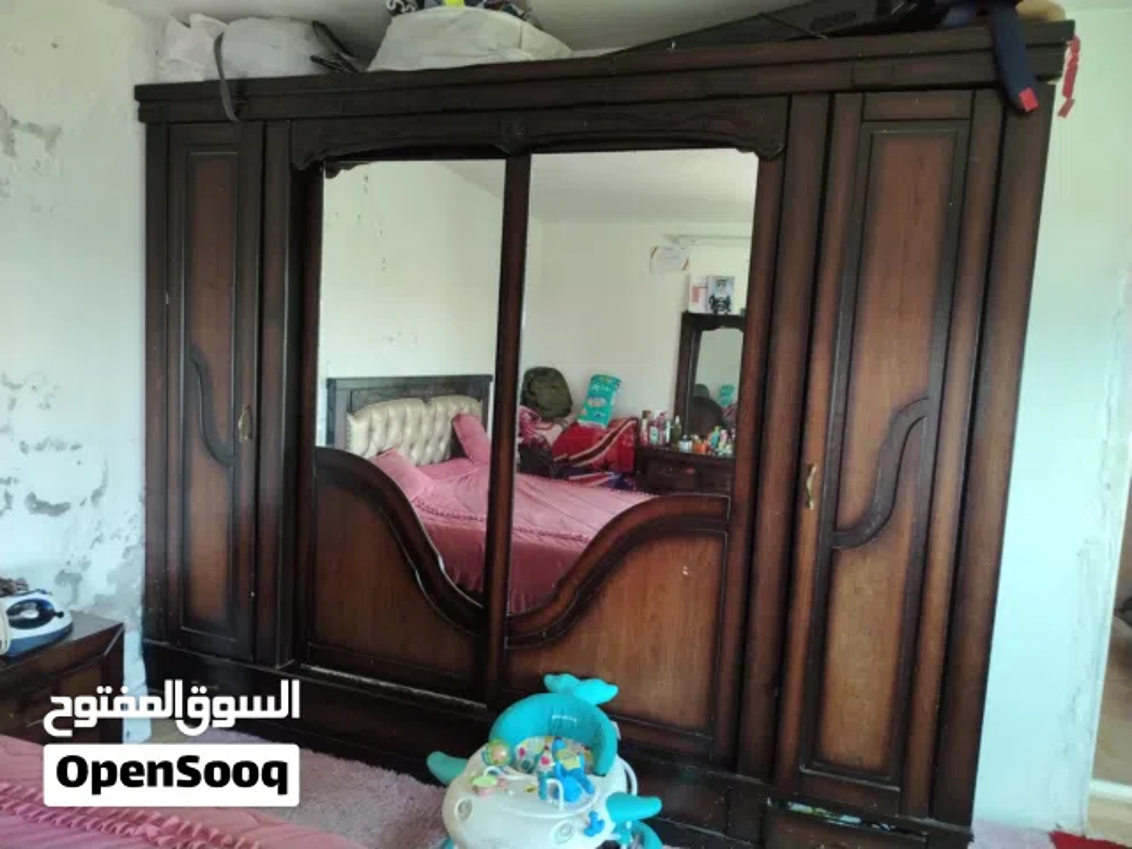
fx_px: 785
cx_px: 566
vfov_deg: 56.8
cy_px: 424
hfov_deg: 71.6
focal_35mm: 24
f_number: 1.75
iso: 441
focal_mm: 5.25
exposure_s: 1/50
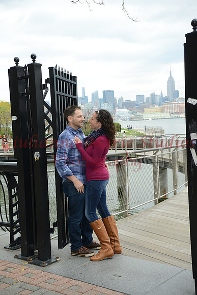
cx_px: 98
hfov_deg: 27.0
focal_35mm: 50
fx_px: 410
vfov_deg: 39.6
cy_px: 148
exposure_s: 1/125
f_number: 6.3
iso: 250
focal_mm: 50
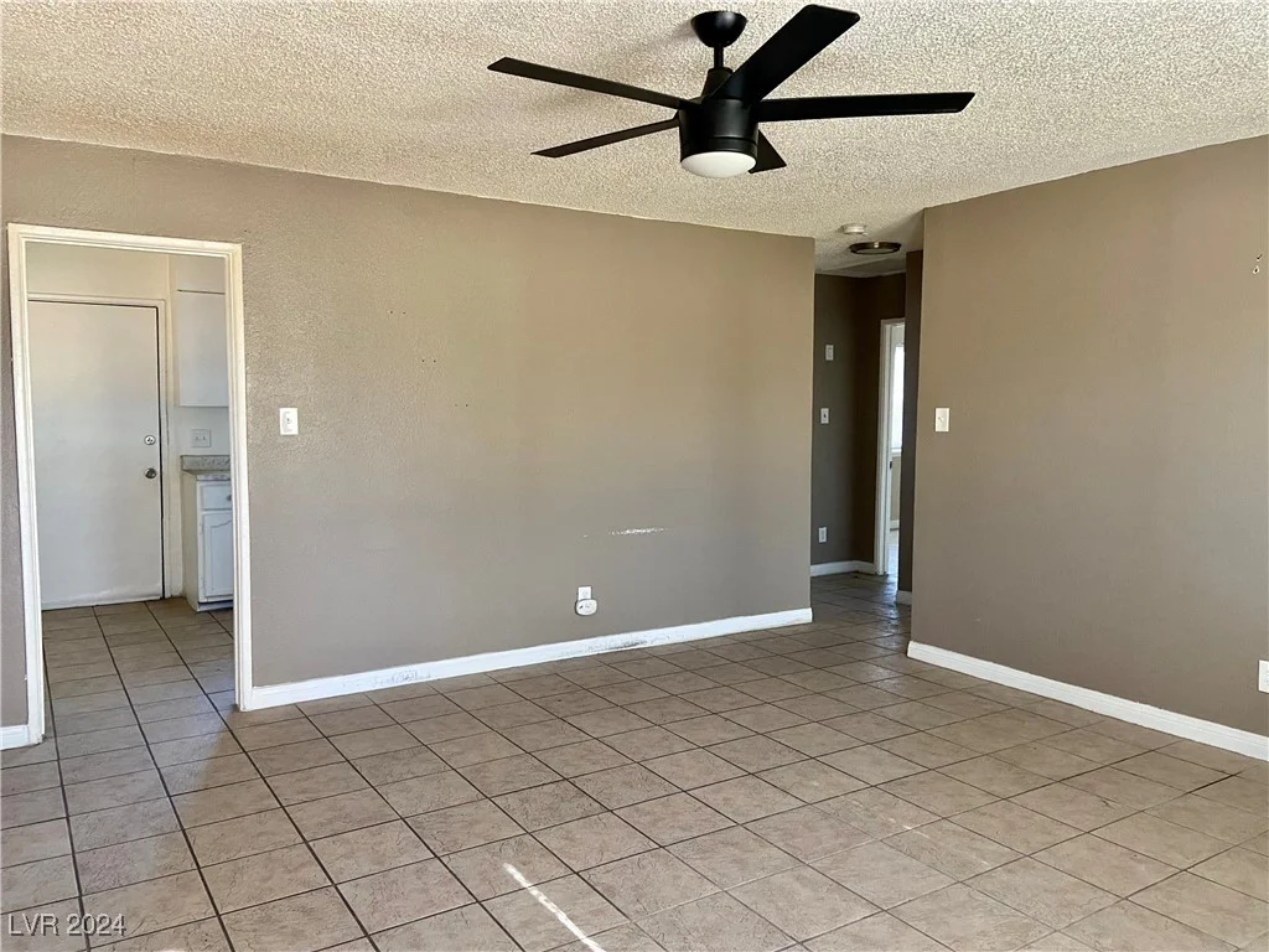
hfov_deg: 67.3
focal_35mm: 26
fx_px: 953
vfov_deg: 53.1
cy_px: 476
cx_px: 634
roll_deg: -0.3
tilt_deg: -3.7
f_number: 1.8
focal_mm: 4.25
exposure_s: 1/60
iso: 250
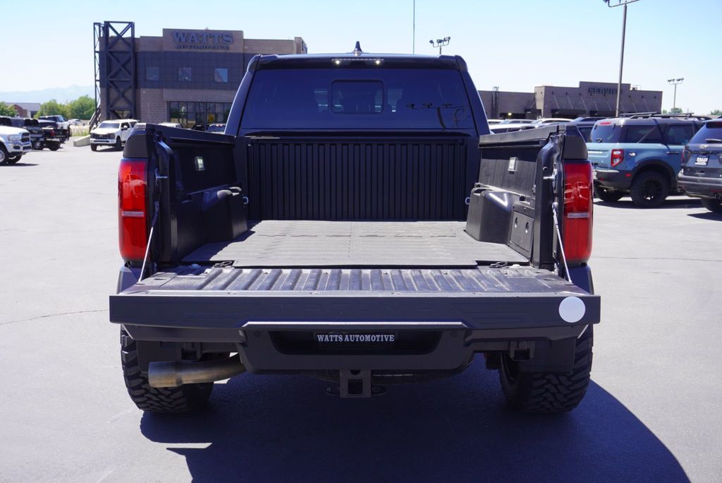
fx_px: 752
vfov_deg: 35.5
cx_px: 361
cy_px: 242
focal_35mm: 38
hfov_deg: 51.3
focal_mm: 25
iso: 100
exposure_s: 1/160
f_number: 6.3
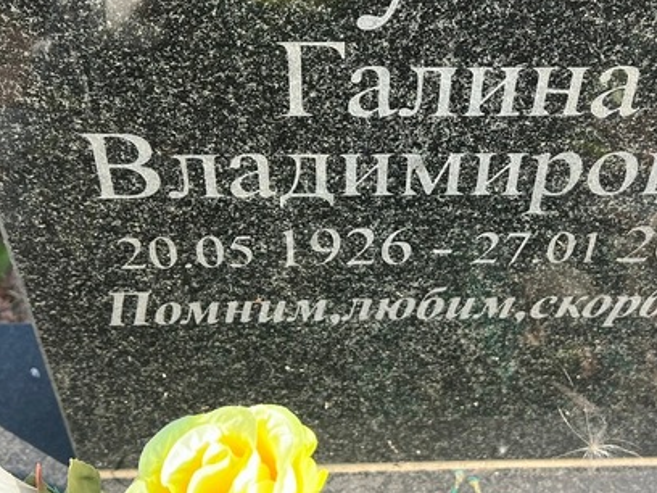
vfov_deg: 28.3
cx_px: 383
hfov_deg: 37.4
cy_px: 142
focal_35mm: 51
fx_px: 968
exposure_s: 1/808
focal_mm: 5.7
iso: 50
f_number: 1.5
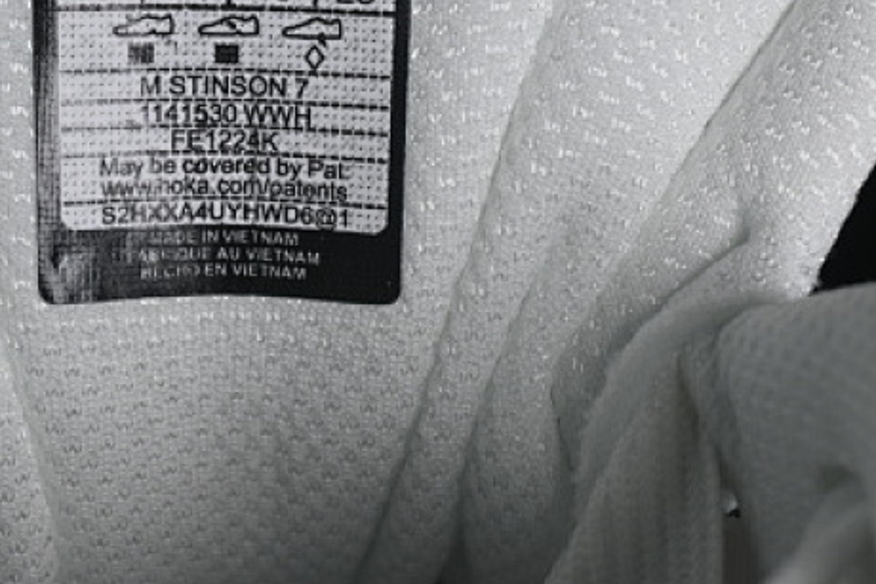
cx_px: 236
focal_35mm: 176
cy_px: 154
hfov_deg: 11.7
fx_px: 4284
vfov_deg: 7.8
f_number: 8
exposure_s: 1/80
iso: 160
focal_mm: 50
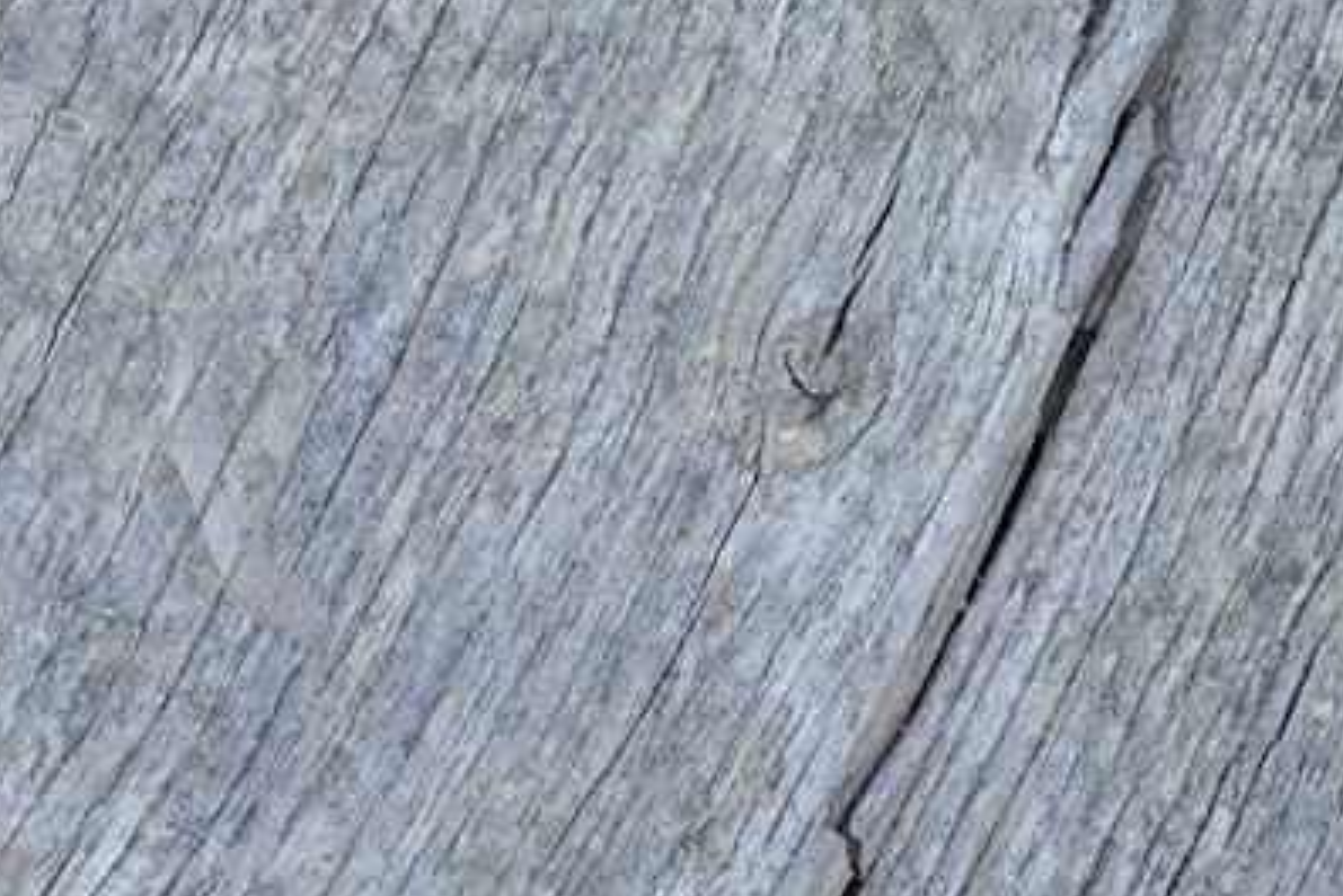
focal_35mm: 453
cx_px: -1675
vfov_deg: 3.0
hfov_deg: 4.5
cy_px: 2183
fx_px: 16905
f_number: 4.5
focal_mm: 32.65
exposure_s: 1/250
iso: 125
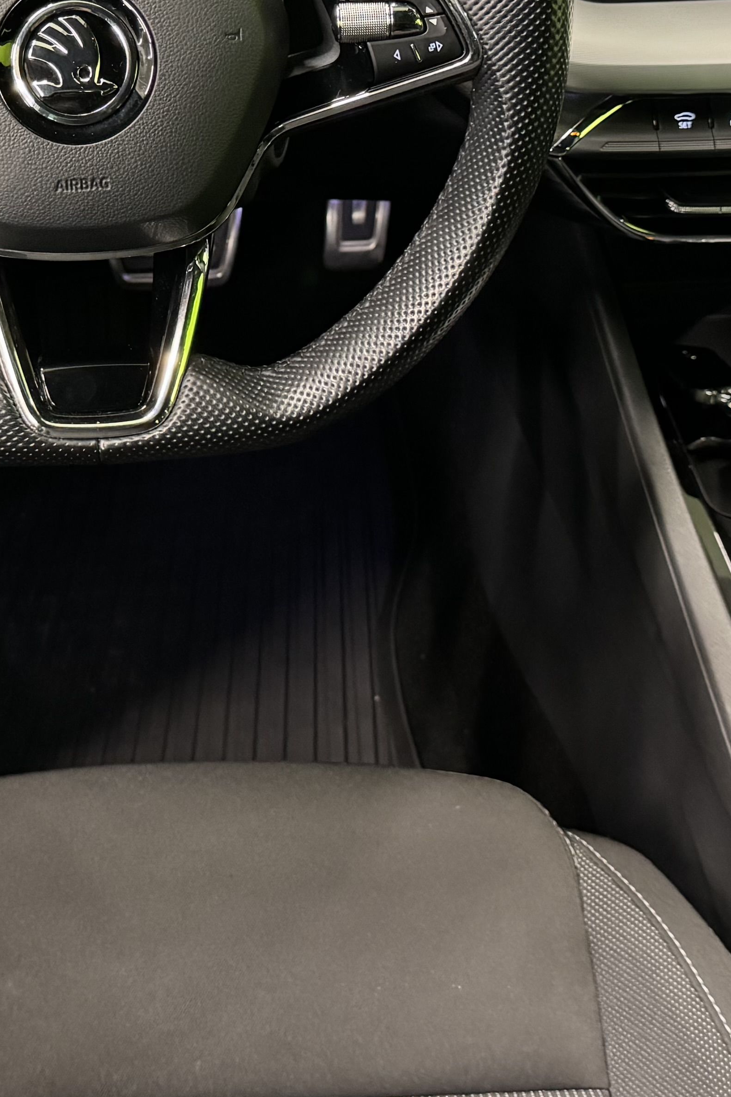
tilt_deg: -40.7
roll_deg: +1.0
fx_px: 1827
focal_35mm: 60
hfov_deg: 22.5
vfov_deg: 32.9
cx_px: 233
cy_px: 308
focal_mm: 6.76
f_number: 1.78
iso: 1000
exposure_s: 1/40
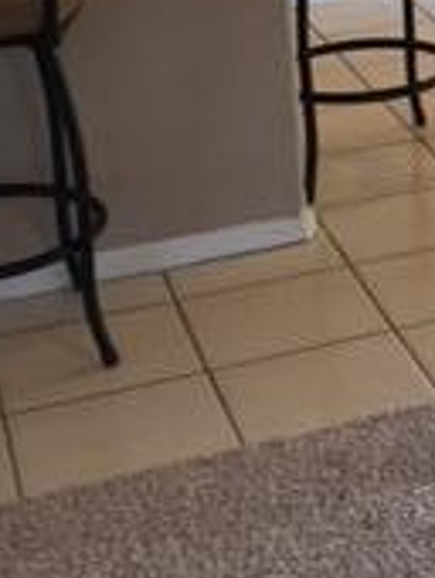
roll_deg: +0.3
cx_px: 788
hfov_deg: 12.4
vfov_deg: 17.3
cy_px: -102
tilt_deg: -9.6
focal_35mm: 109
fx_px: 1822
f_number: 2.2
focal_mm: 4.15
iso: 100
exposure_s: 1/30
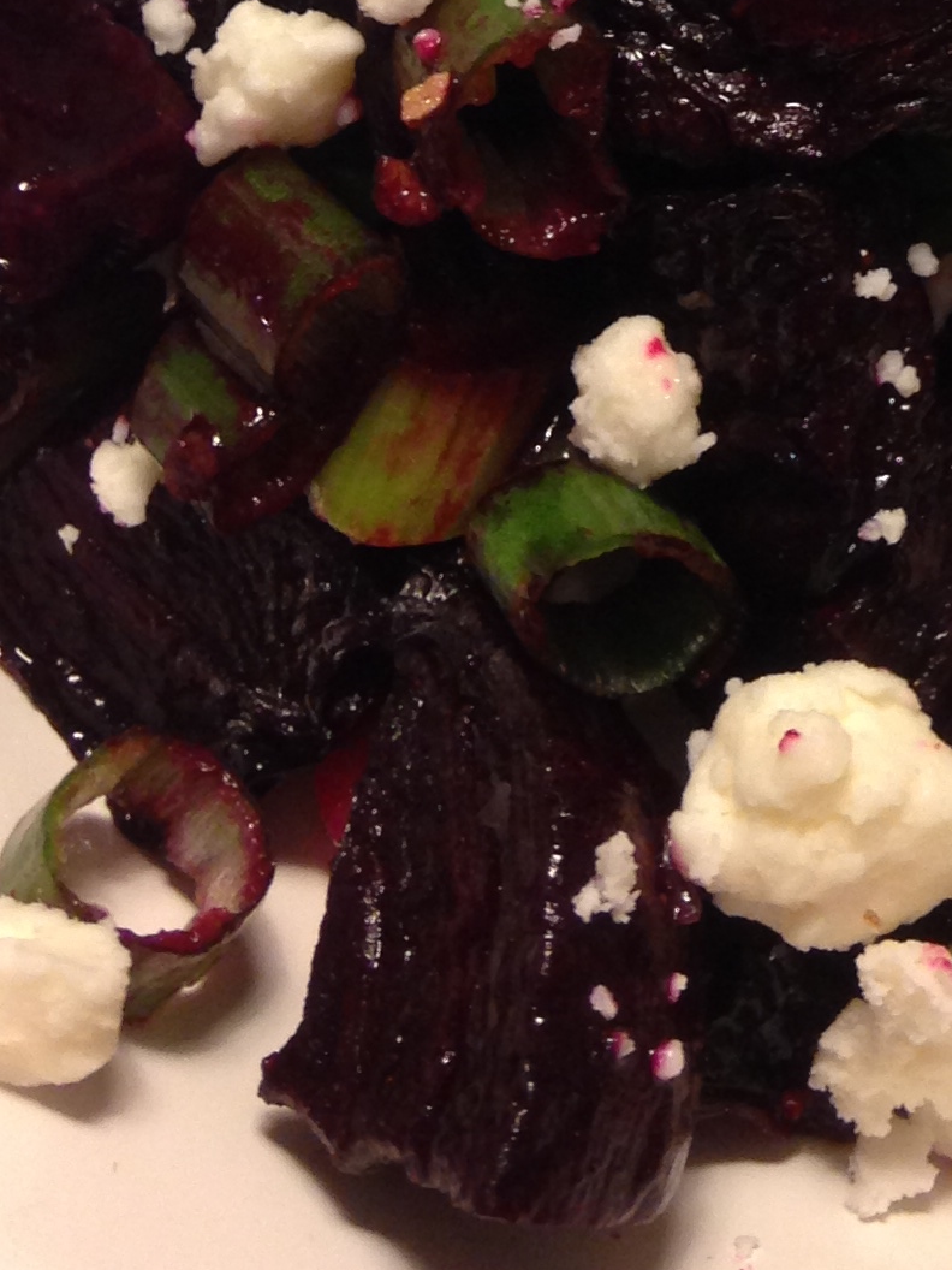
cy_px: -631
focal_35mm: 102
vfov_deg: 17.4
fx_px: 3740
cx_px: 1144
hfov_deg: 14.1
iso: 125
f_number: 2.4
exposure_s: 1/20
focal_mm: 4.12
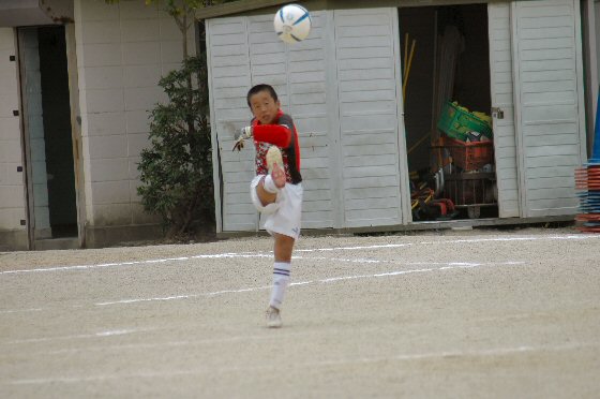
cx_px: 300
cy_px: 200
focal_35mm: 450
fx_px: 7491
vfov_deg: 3.0
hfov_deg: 4.6
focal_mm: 300
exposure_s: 1/1000
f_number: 5.6
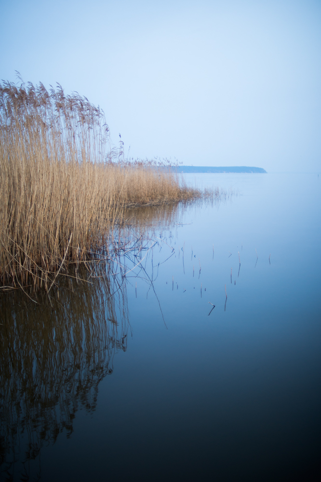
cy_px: 241
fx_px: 468
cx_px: 160
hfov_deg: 37.8
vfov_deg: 54.5
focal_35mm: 35
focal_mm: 35
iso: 640
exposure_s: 1/30
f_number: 1.4
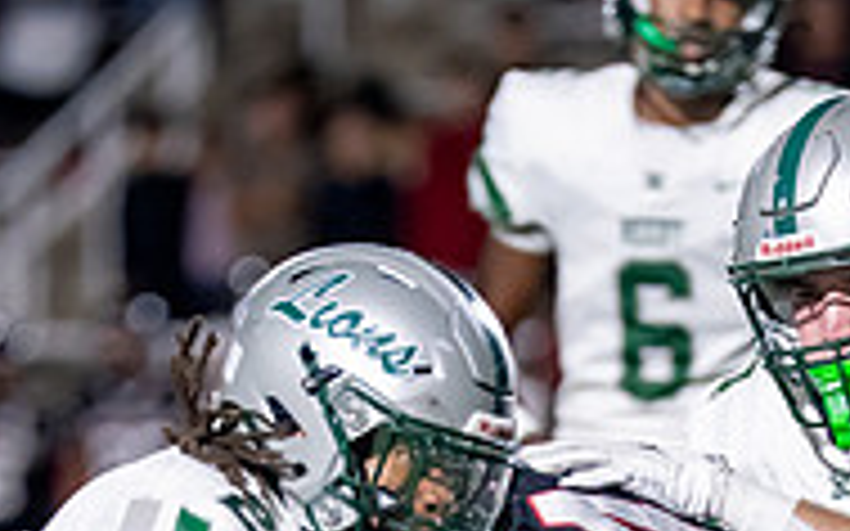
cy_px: 986
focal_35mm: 794
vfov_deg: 1.7
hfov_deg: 2.6
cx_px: 579
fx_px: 18388
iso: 3200
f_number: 2.8
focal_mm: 200
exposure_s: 1/1250
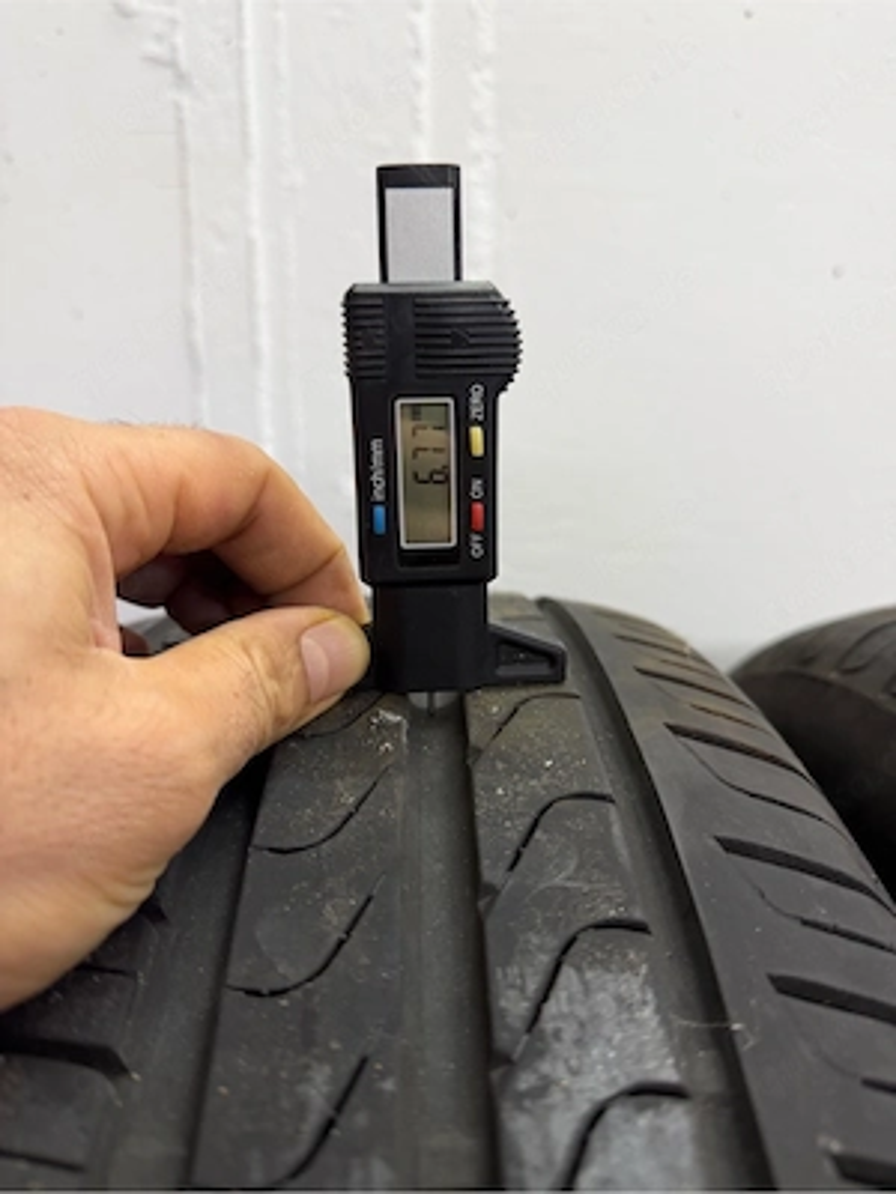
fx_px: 828
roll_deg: -0.9
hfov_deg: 56.8
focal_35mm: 24
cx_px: 448
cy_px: 597
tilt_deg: -15.9
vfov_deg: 71.6
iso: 125
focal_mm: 6.76
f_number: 1.78
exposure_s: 1/50
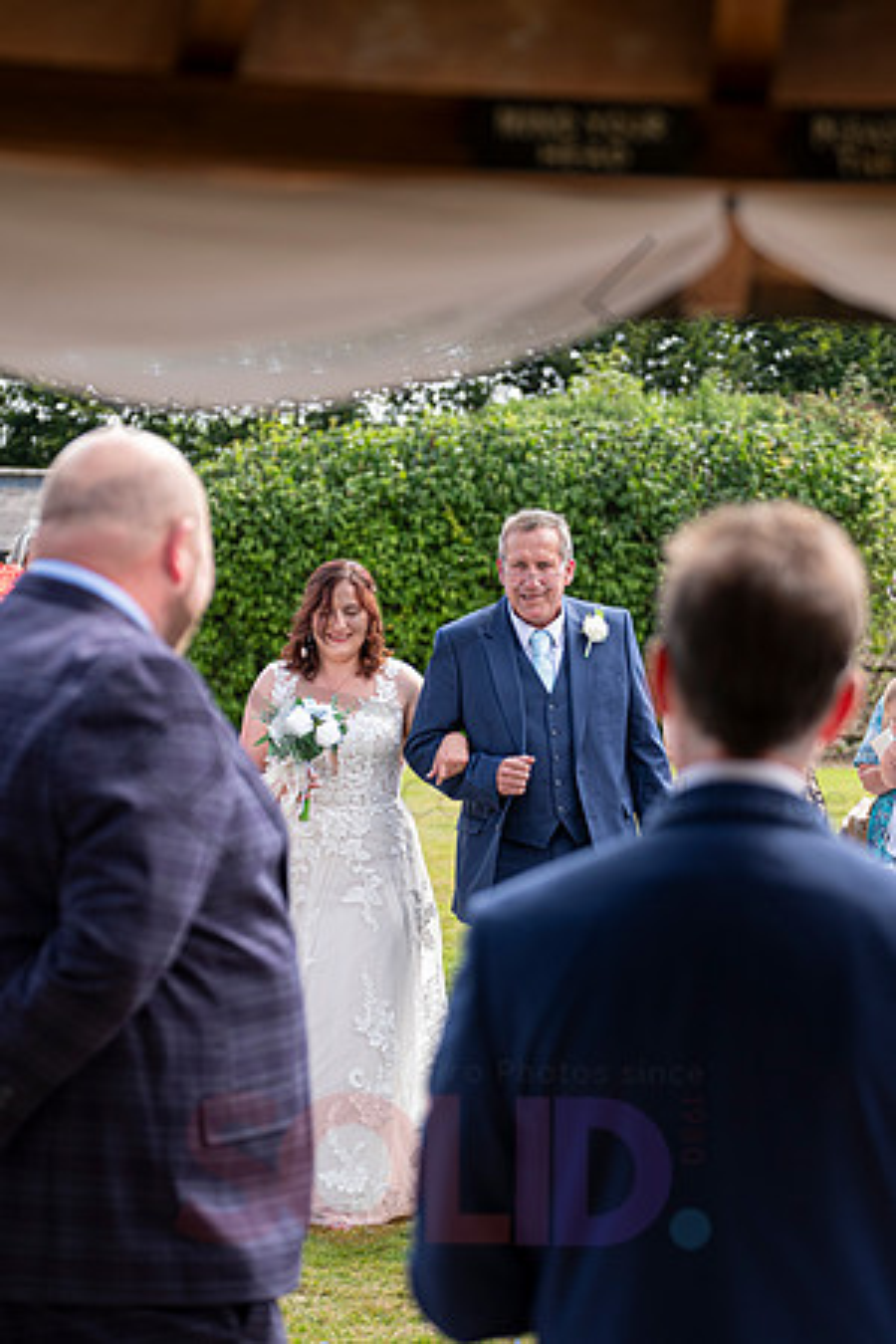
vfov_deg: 19.8
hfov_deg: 13.3
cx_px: 448
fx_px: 3845
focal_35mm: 103
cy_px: 672
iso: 200
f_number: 3.2
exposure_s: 1/640
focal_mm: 68.7
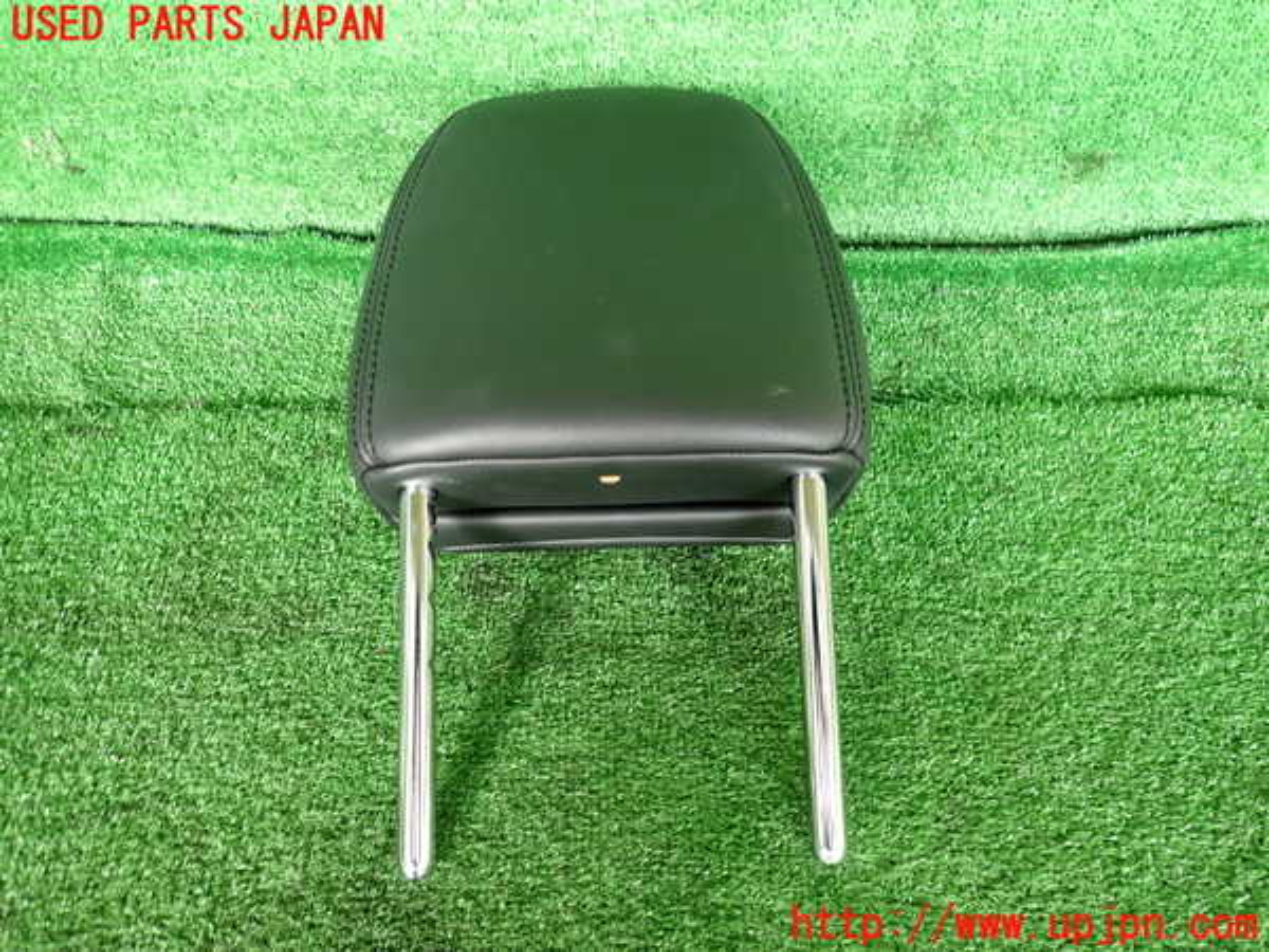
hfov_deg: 69.4
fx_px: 916
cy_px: 476
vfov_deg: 54.9
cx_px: 634
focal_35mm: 25
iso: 200
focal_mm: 4.5
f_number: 2
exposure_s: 1/50
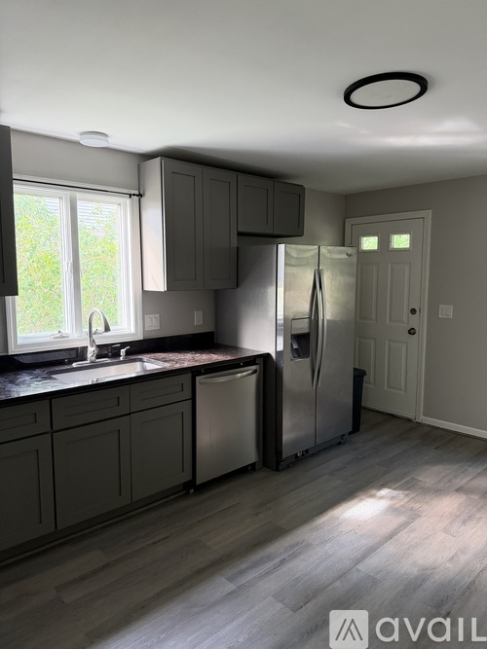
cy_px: 324
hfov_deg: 56.8
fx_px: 450
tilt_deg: -5.2
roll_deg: +0.3
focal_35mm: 24
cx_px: 244
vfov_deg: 71.6
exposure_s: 1/60
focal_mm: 6.76
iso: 400
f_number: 1.78
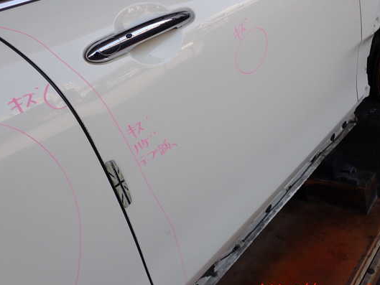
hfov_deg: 53.9
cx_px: 208
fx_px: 373
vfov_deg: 41.8
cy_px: 139
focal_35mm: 34
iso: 100
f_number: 3.2
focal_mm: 5.4
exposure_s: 1/400
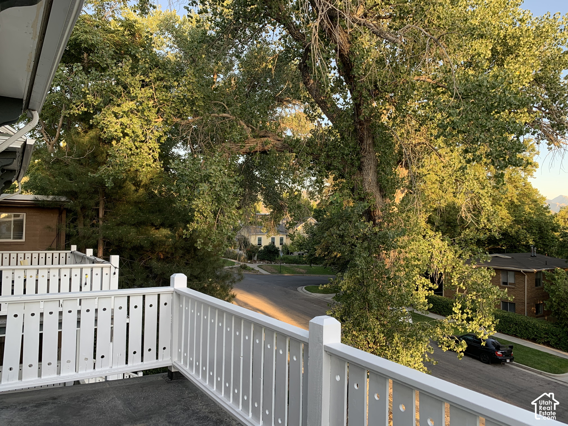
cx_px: 284
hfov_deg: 67.3
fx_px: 427
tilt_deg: +1.5
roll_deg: -0.6
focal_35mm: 26
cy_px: 213
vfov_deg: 53.1
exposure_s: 1/121
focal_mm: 4.25
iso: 32
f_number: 1.8
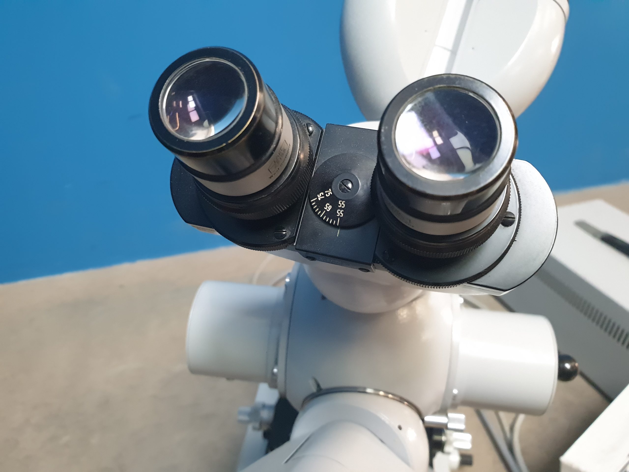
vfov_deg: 53.1
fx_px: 472
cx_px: 314
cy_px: 236
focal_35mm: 26
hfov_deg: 67.3
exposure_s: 1/50
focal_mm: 4.3
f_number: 2.4
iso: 640
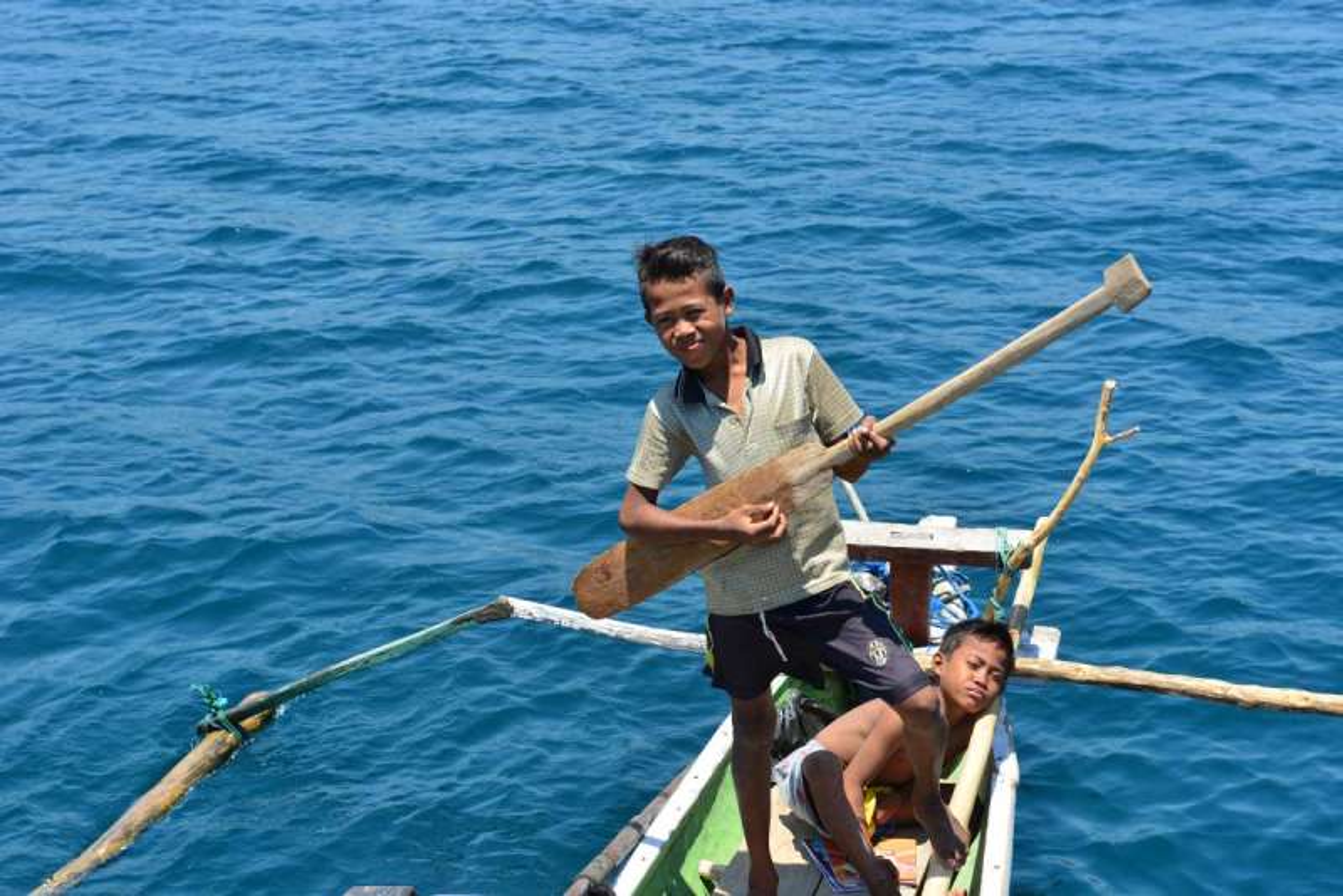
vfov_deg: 19.5
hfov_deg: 28.8
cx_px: 672
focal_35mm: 70
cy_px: 448
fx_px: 2612
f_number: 10
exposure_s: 1/400
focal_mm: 70
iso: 250
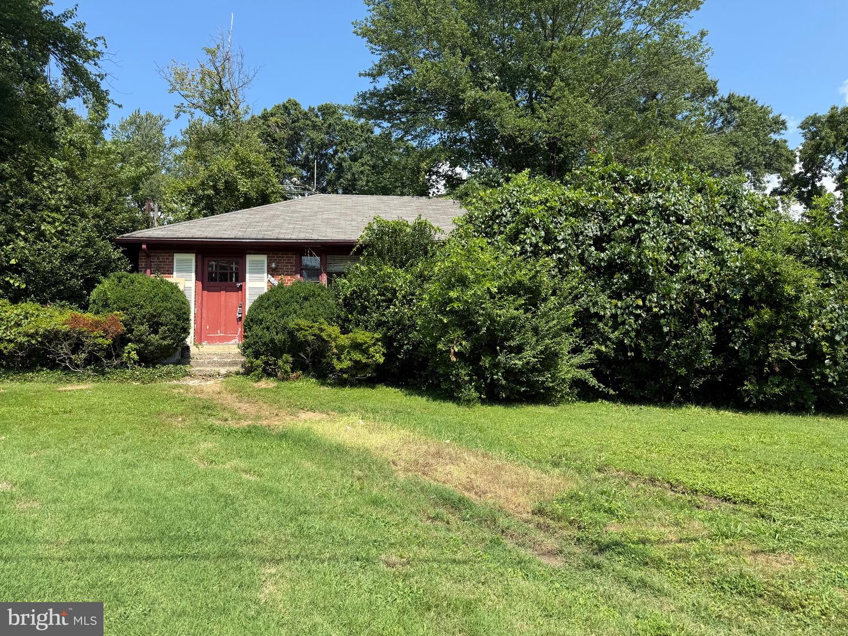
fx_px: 588
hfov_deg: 71.6
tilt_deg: +7.5
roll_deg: +1.2
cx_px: 424
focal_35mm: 24
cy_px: 318
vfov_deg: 56.8
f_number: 1.78
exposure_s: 1/2445
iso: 80
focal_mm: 6.76
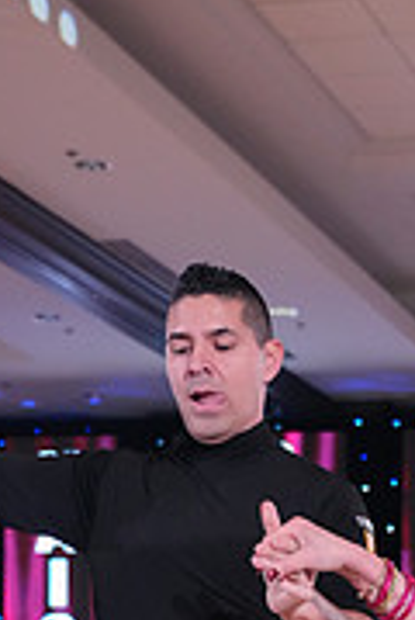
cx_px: 538
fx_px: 2119
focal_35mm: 123
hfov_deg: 10.9
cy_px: 883
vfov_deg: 15.5
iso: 5000
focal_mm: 38
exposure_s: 1/400
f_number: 4
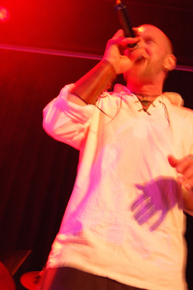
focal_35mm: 51
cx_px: 96
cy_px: 145
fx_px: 411
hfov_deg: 26.4
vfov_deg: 38.9
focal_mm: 34
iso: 800
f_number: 4.5
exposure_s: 1/8
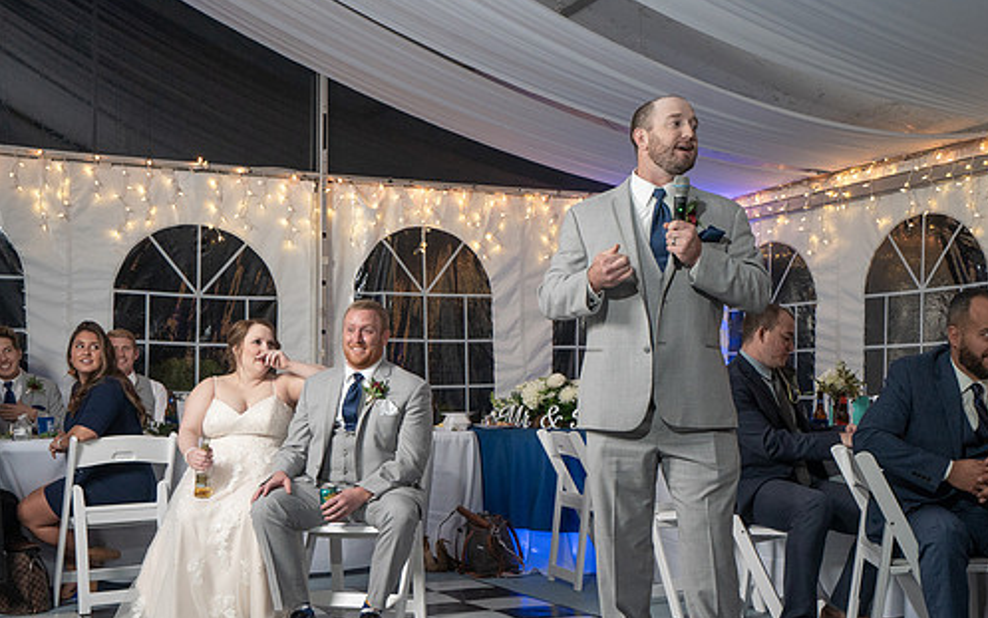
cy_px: 383
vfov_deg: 26.8
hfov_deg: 41.8
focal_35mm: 48
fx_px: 1293
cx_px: 532
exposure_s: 1/250
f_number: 5.6
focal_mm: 35
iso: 2000
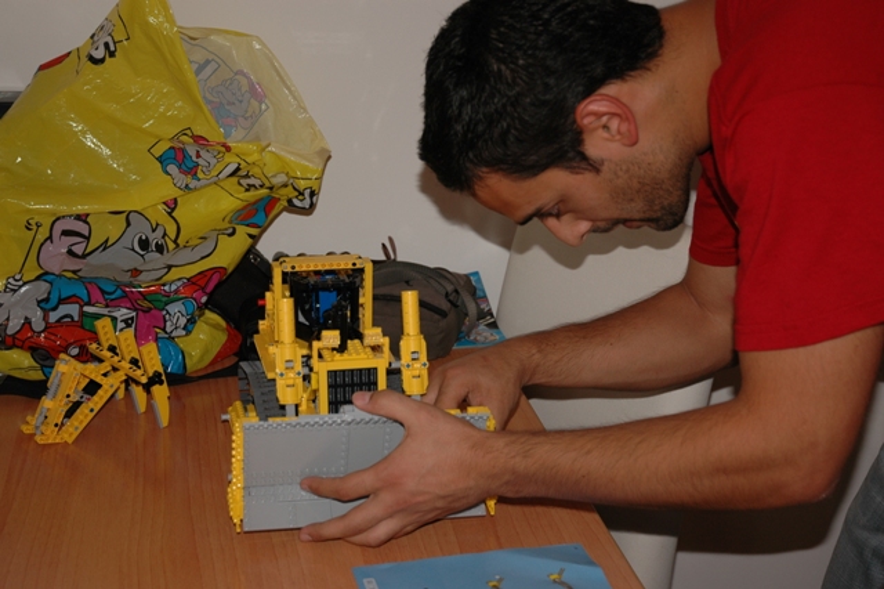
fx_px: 1399
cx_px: 442
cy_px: 294
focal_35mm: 57
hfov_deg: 35.1
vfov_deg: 23.8
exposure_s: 1/60
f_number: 4.2
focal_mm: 38
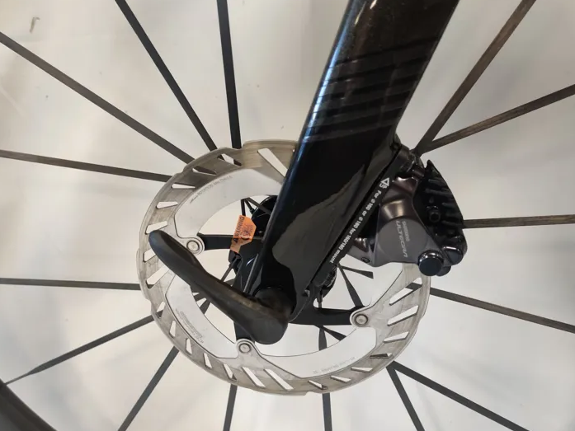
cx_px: 280
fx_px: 515
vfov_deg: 45.4
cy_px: 222
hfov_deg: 58.3
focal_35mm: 31
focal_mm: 4.75
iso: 800
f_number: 1.65
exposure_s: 1/50
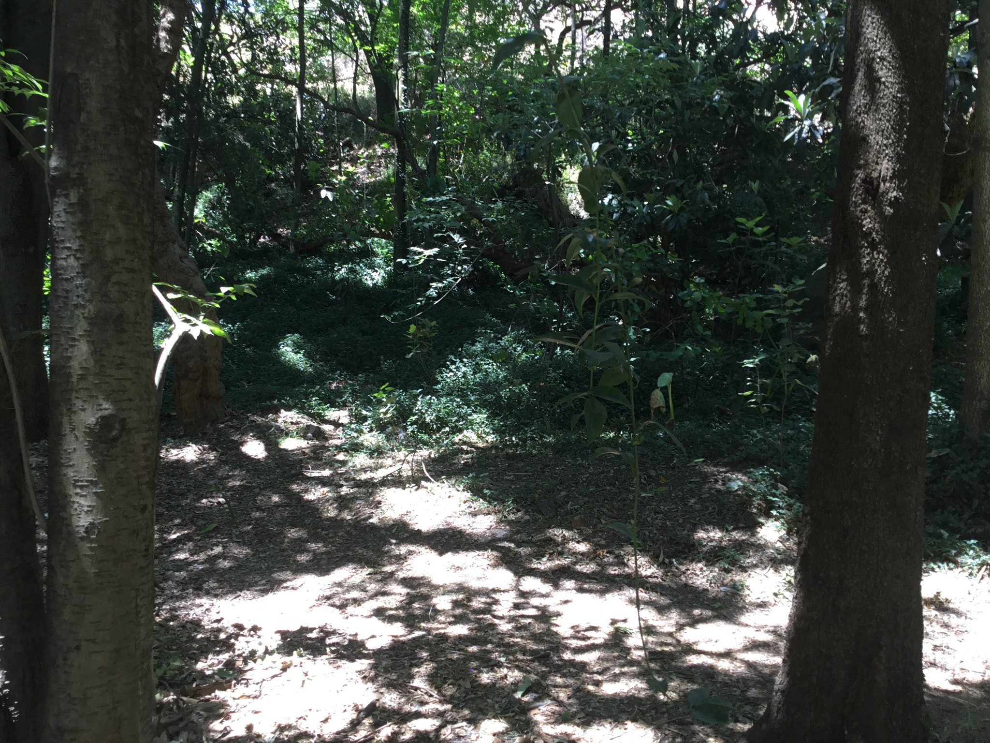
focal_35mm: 31
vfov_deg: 45.4
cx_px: 495
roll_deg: +0.9
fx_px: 887
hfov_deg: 58.4
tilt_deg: +0.2
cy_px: 372
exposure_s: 1/30
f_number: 2.4
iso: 25
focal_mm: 3.3
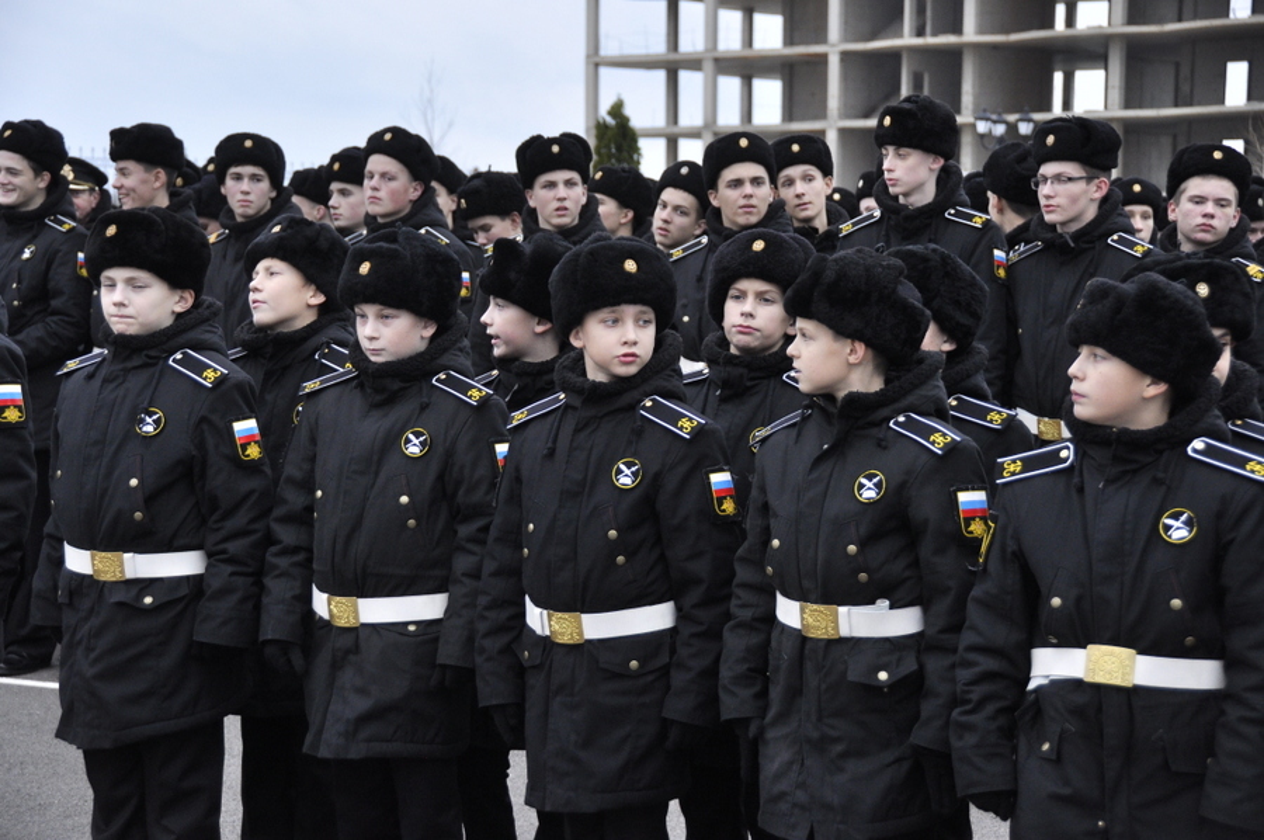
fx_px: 2736
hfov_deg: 26.0
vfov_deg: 17.5
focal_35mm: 78
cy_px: 420
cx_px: 632
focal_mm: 52
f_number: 4.8
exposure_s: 1/250
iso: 640
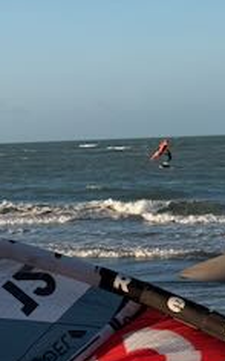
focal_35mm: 138
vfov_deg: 15.0
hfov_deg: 9.4
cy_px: 61
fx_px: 1357
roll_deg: +1.8
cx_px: 12
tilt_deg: +6.2
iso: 64
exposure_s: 1/4329
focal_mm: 6.76
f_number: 1.78
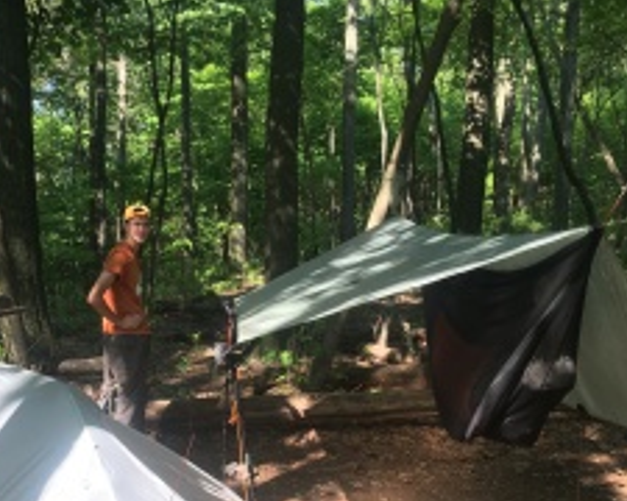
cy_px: 320
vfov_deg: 32.6
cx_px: 245
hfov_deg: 40.1
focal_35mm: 46
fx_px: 854
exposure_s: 1/120
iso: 25
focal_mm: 4.15
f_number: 2.2
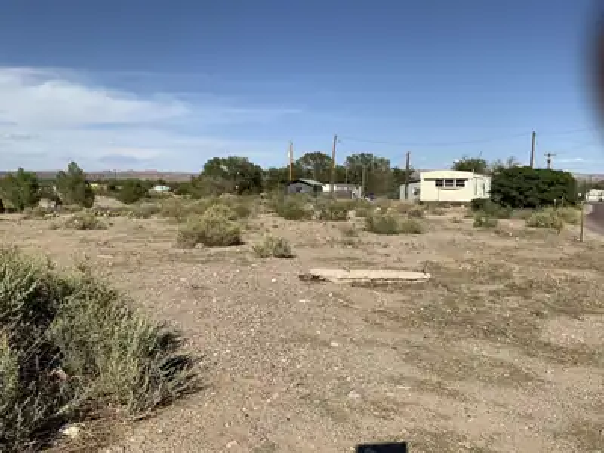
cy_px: 226
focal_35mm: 29
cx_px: 302
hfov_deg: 61.7
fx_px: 506
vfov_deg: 48.2
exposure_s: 1/3322
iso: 20
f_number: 1.8
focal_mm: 3
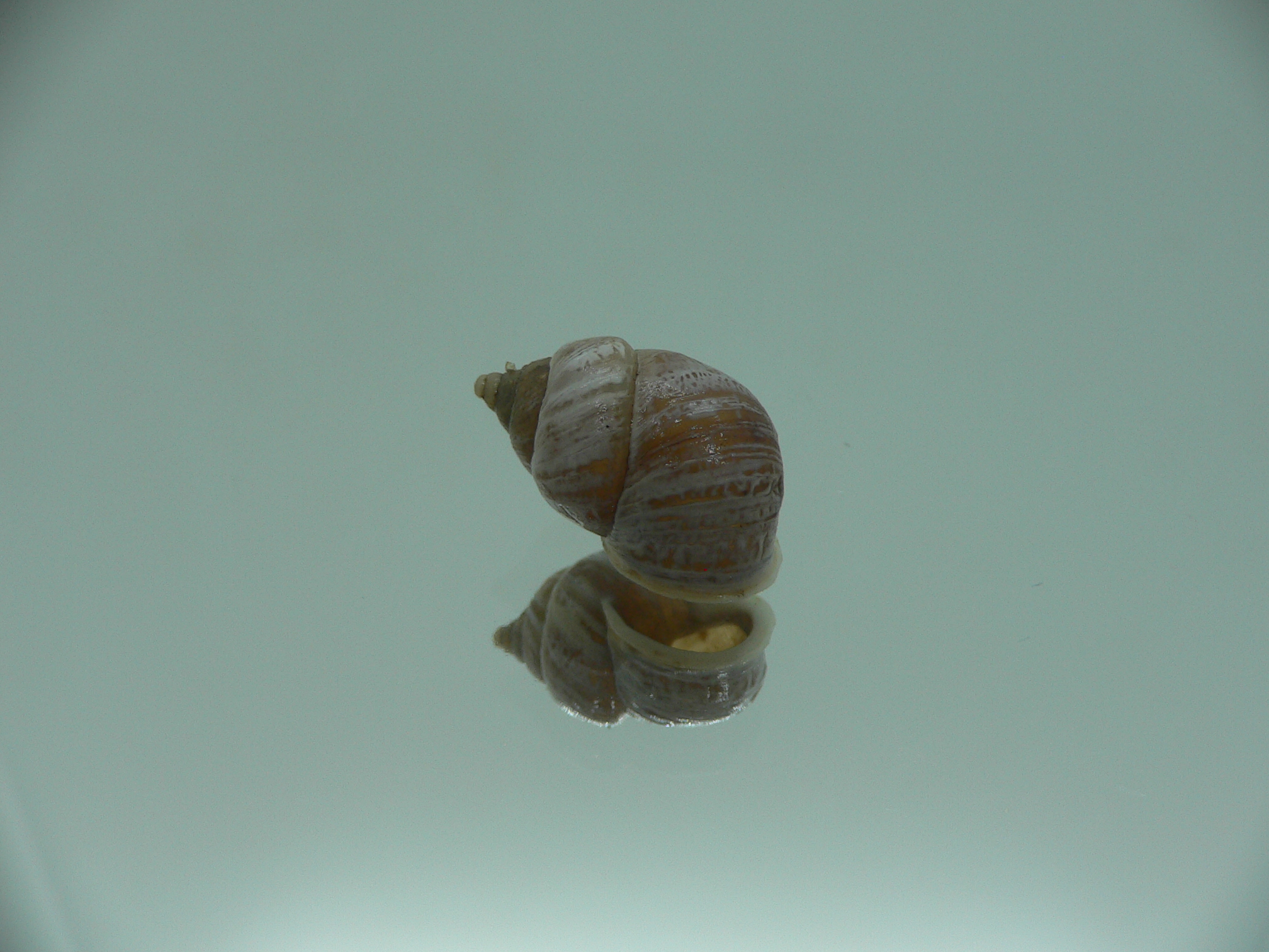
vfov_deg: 40.7
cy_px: 476
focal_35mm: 35
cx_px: 634
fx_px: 1283
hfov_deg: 52.6
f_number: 2.8
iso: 80
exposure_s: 1/60
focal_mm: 4.6
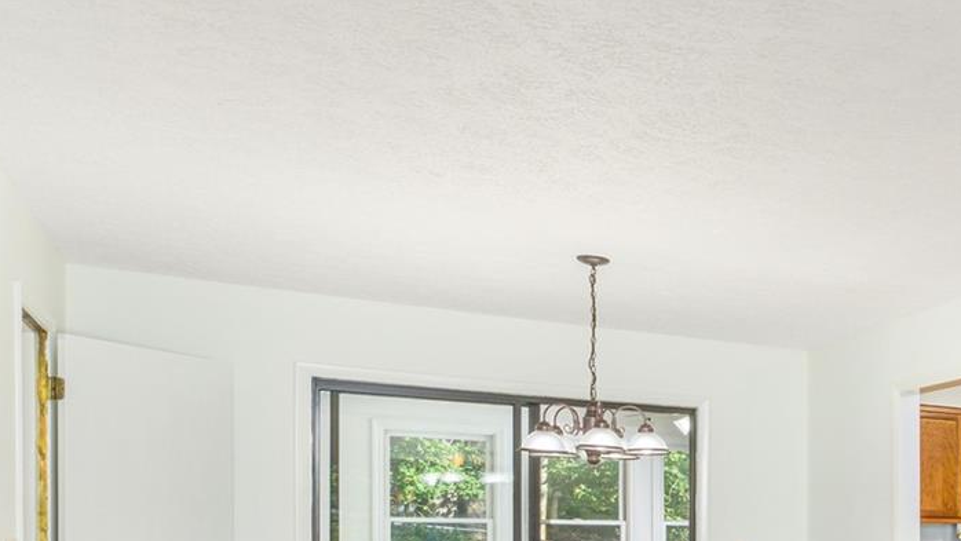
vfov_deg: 26.3
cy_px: 542
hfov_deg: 34.8
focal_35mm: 43
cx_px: 1220
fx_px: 1096
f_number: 8
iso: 320
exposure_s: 1/5
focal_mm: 14
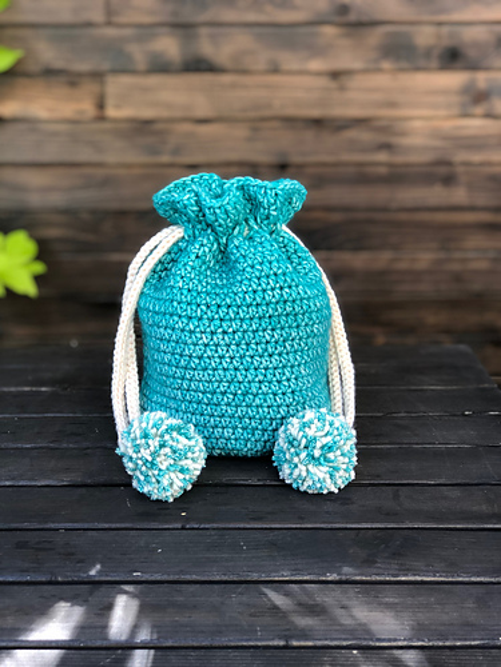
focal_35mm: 57
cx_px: 250
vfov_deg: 33.8
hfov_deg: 25.7
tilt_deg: -16.6
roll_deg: +0.4
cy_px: 334
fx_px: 1100
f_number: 2.8
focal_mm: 6.6
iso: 25
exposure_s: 1/30
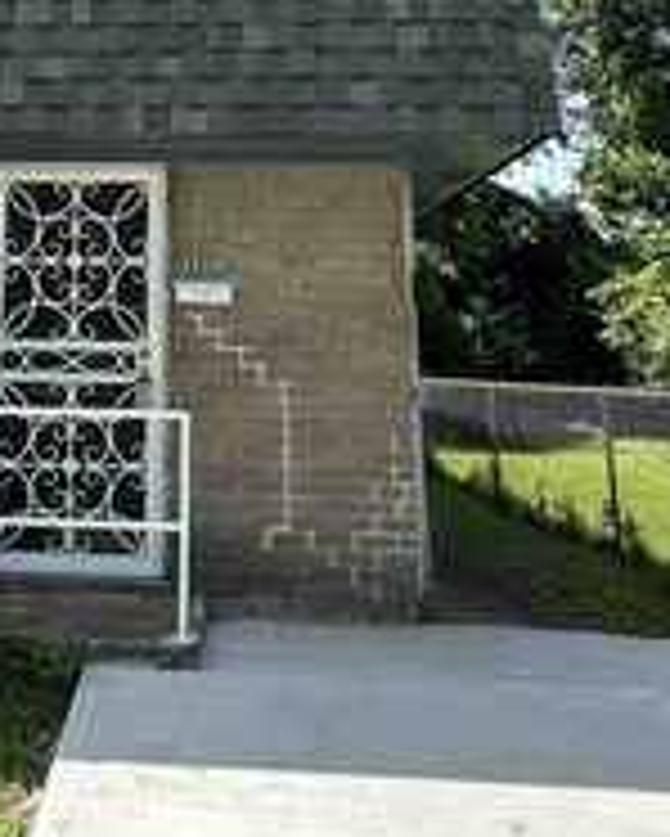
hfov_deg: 31.0
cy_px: 99
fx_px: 1164
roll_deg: -1.2
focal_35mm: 47
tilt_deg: +11.6
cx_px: 99
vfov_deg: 37.2
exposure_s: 1/537
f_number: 2.2
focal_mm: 2.22
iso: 40
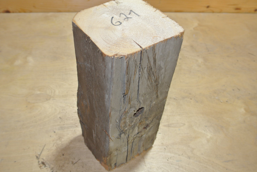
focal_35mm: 37
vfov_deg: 36.0
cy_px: 83
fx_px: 264
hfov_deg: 51.8
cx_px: 123
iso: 200
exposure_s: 1/60
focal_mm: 13.1
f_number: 4
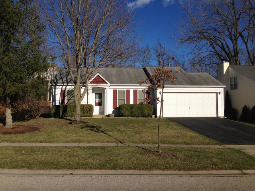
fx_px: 243
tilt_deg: +2.4
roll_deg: -0.7
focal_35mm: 33
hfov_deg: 55.4
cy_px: 96
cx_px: 128
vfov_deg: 42.9
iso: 50
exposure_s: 1/2857
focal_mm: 4.12
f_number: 2.4
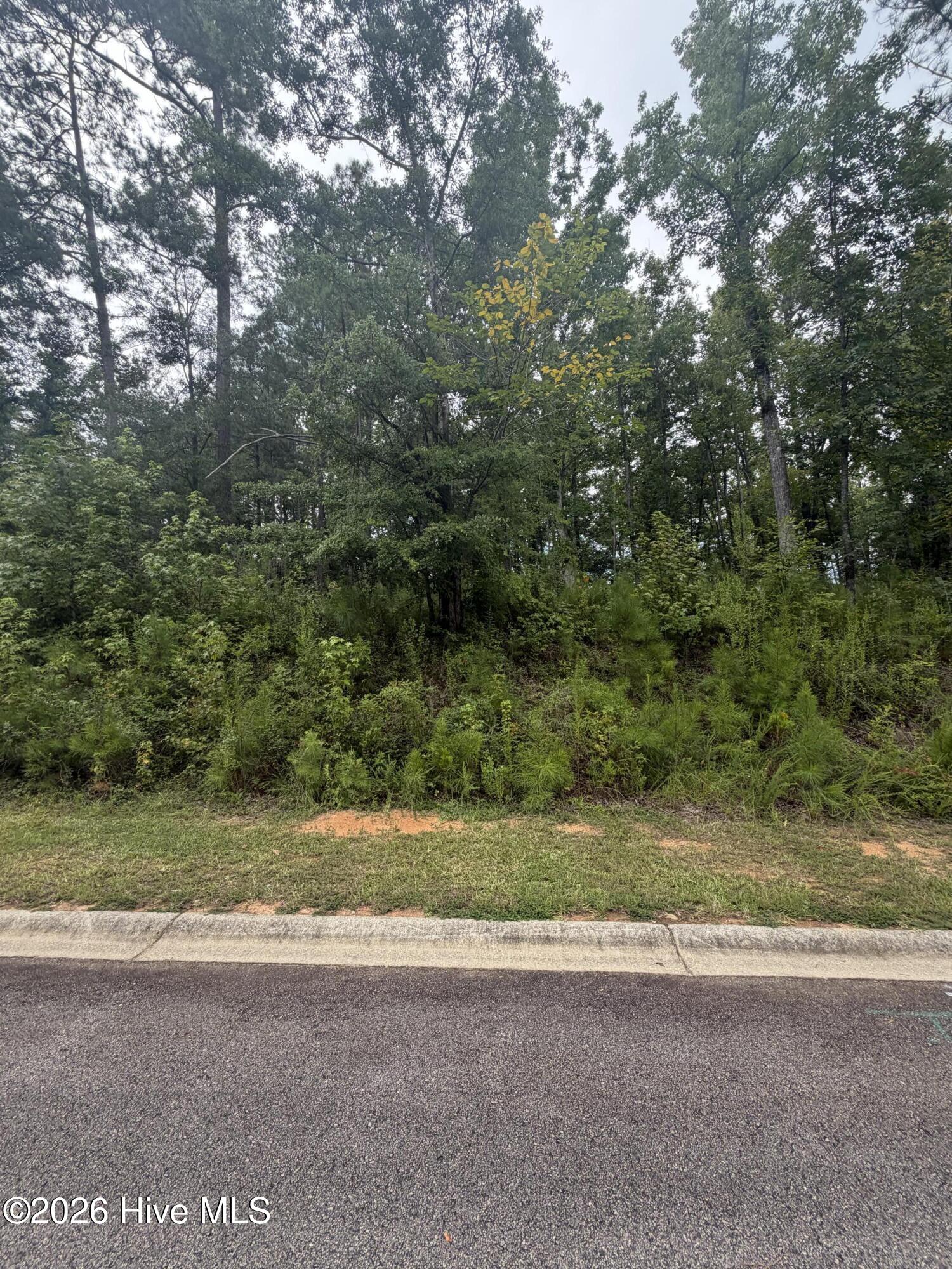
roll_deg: +1.1
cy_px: 634
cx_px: 476
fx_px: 513
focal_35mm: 14
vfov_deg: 102.1
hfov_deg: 85.7
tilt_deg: +3.4
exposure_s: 1/386
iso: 50
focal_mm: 2.22
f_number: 2.2
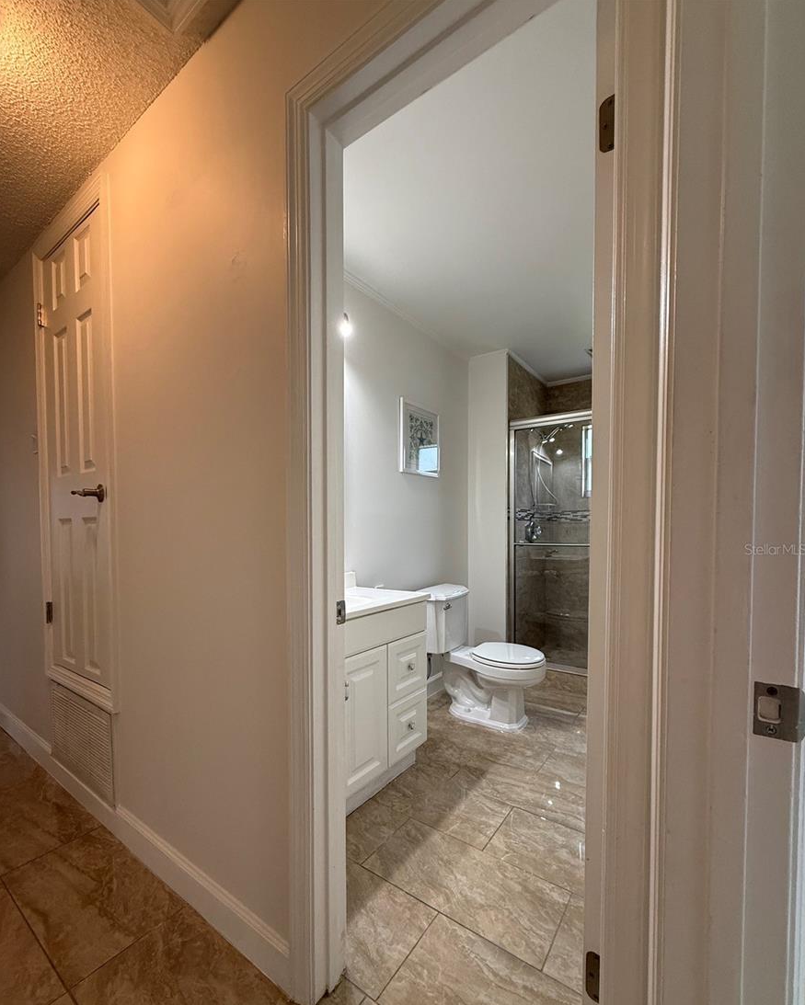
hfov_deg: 84.1
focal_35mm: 15
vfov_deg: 96.5
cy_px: 549
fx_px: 447
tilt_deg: -1.7
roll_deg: -0.3
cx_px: 396
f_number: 2.2
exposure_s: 1/120
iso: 250
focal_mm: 2.22
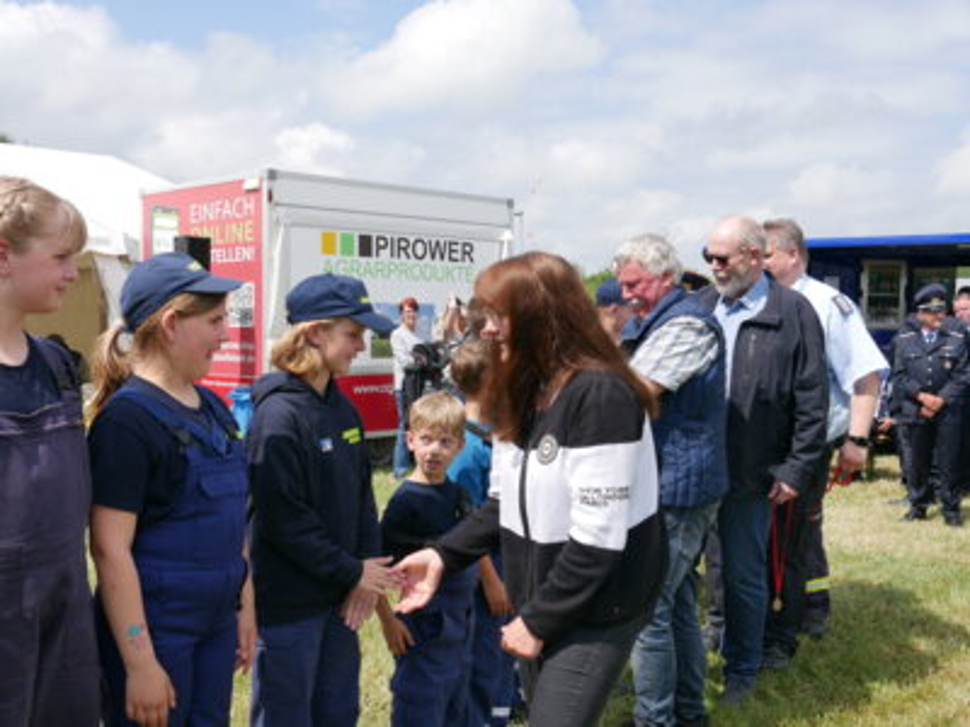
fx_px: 1121
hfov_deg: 46.8
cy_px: 364
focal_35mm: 40
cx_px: 485
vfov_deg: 36.0
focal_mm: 20
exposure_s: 1/400
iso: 200
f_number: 8
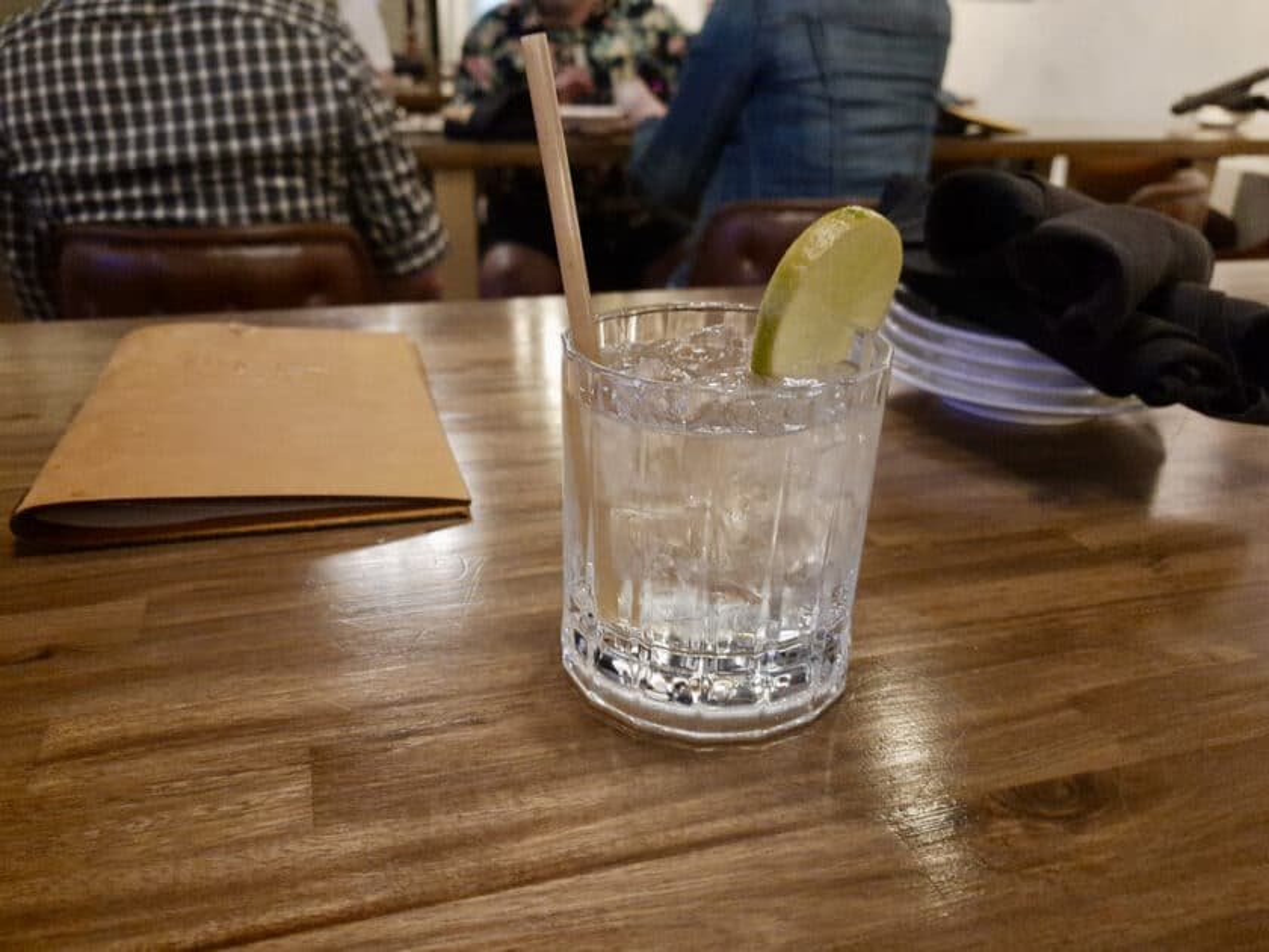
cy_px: 476
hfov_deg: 71.6
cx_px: 634
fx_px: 880
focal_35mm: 24
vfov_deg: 56.8
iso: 800
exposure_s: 1/20
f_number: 1.8
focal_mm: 5.23
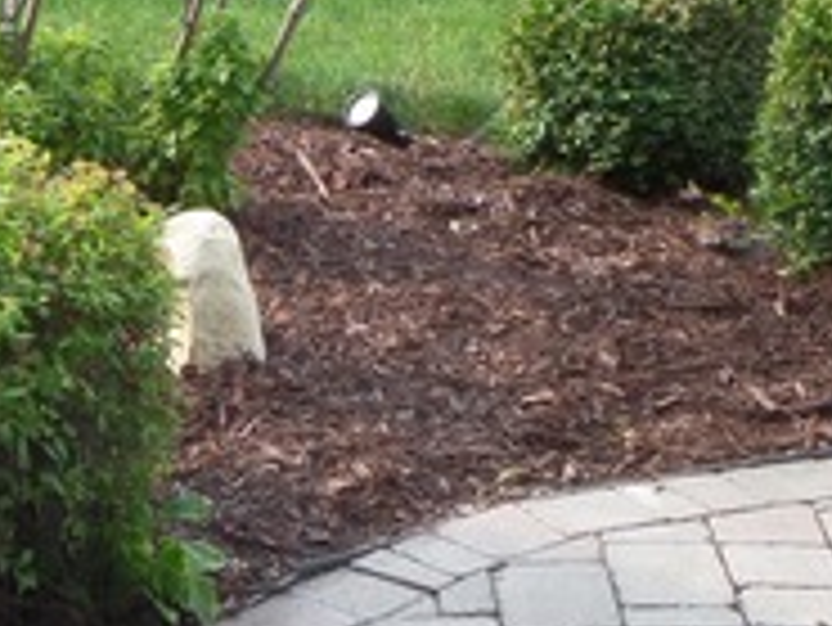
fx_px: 4401
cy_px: 248
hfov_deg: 10.7
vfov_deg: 8.1
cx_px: 90
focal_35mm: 183
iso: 100
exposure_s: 1/125
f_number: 3.8
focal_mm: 8.7
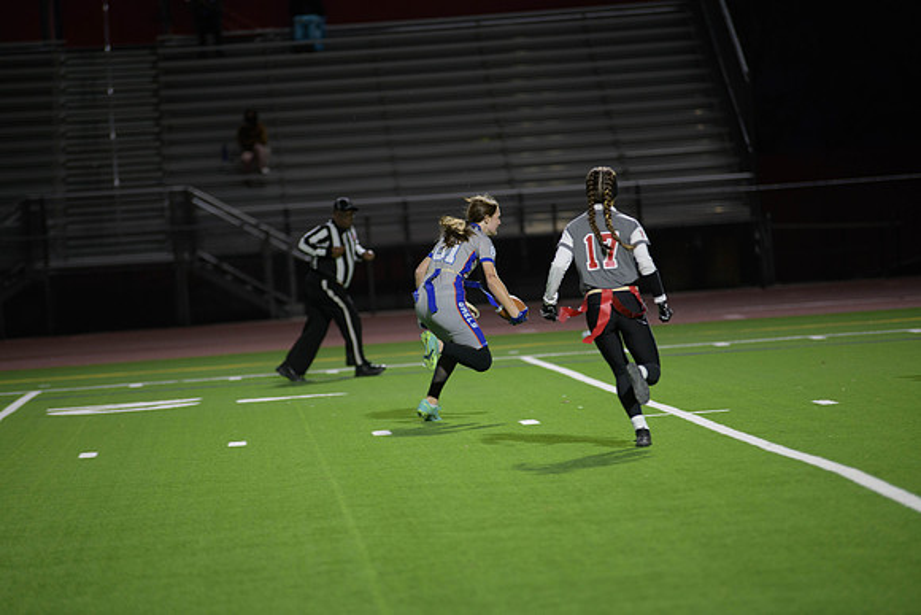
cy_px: 308
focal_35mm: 190
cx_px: 460
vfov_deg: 7.2
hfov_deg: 10.8
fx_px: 4862
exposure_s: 1/200
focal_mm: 190
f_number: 2.8
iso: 1000
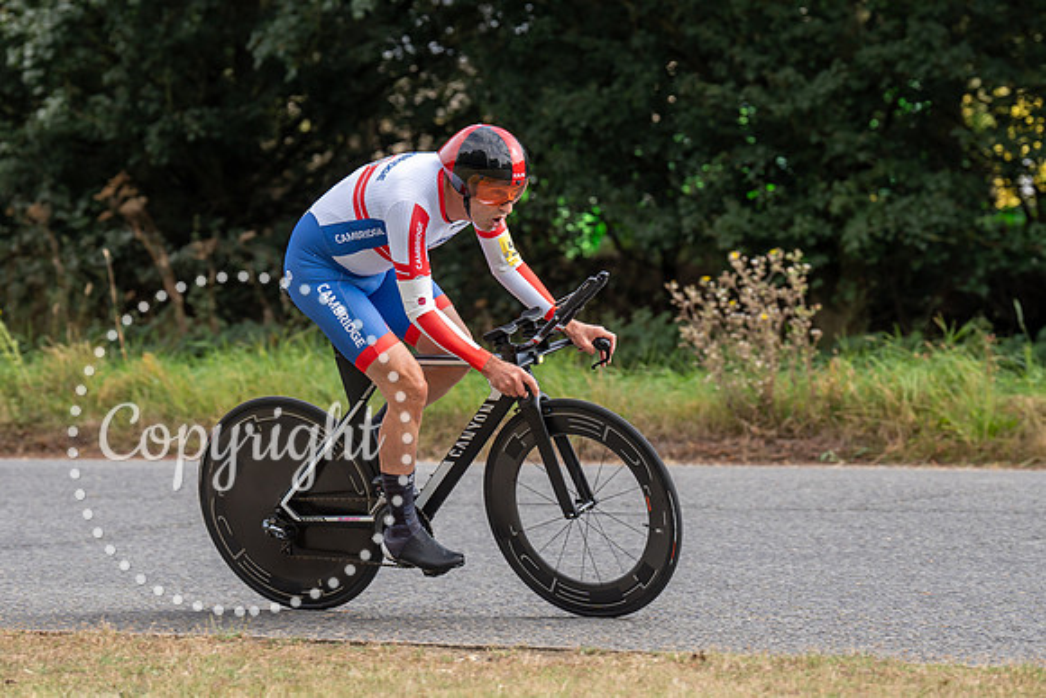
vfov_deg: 8.3
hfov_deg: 12.4
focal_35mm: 166
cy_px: 358
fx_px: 4819
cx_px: 511
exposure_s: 1/1000
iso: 125
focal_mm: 126
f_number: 4
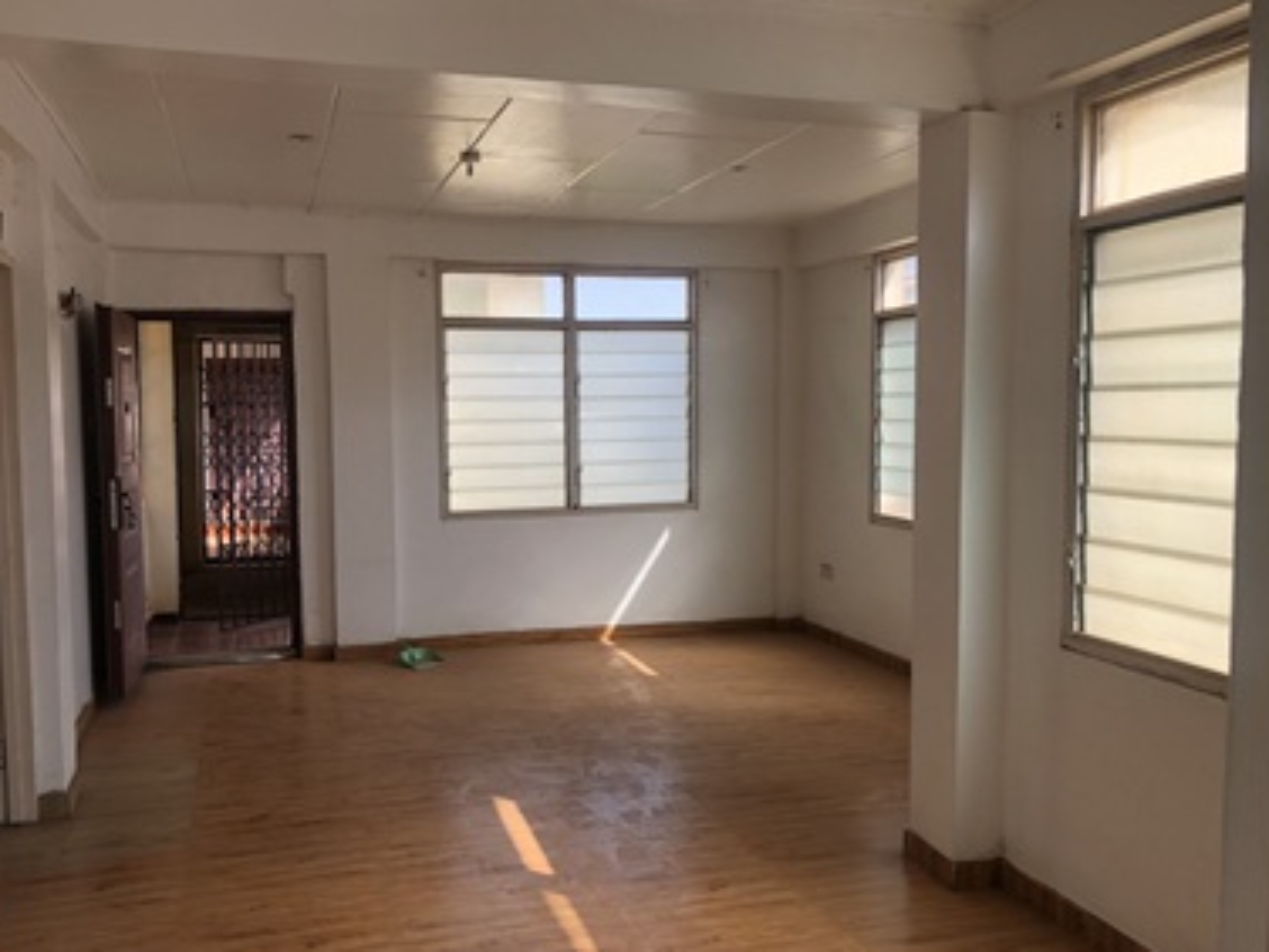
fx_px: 1100
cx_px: 606
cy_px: 486
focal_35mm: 30
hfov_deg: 59.9
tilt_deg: -5.4
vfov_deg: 46.8
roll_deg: +0.6
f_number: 1.8
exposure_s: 1/306
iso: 20
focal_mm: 3.99
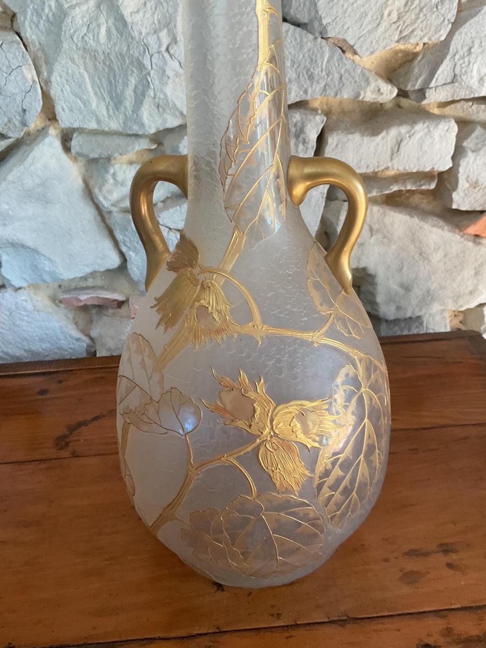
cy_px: 324
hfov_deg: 48.2
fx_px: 543
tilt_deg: -30.1
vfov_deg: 61.7
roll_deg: +1.1
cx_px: 243
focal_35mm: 29
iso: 80
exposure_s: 1/60
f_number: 1.8
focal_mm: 3
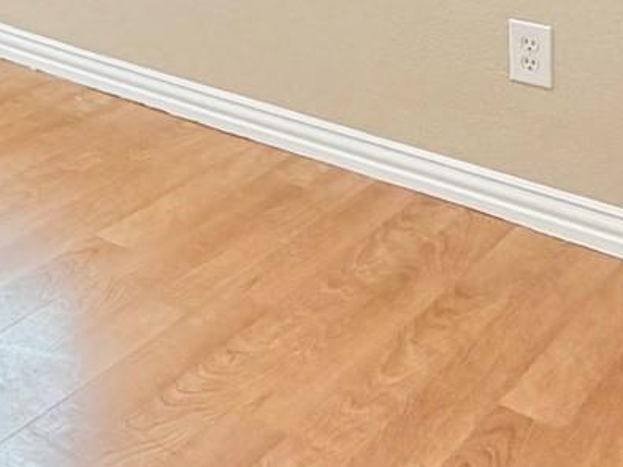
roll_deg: +0.3
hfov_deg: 24.3
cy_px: -345
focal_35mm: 73
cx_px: -116
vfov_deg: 17.0
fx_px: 1314
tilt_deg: -3.0
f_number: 2.2
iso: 125
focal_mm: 2.22
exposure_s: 1/120
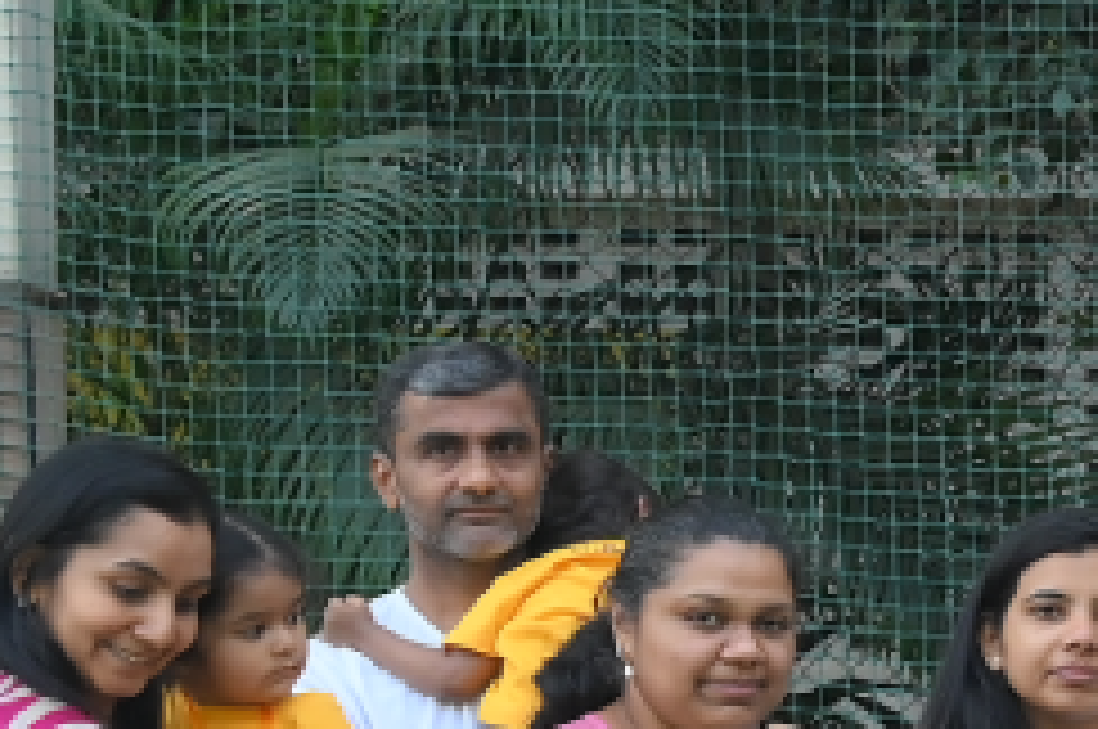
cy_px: 824
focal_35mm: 193
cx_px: 2630
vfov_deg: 7.1
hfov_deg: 9.5
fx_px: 5879
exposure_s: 1/800
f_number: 4.5
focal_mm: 29
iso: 1000
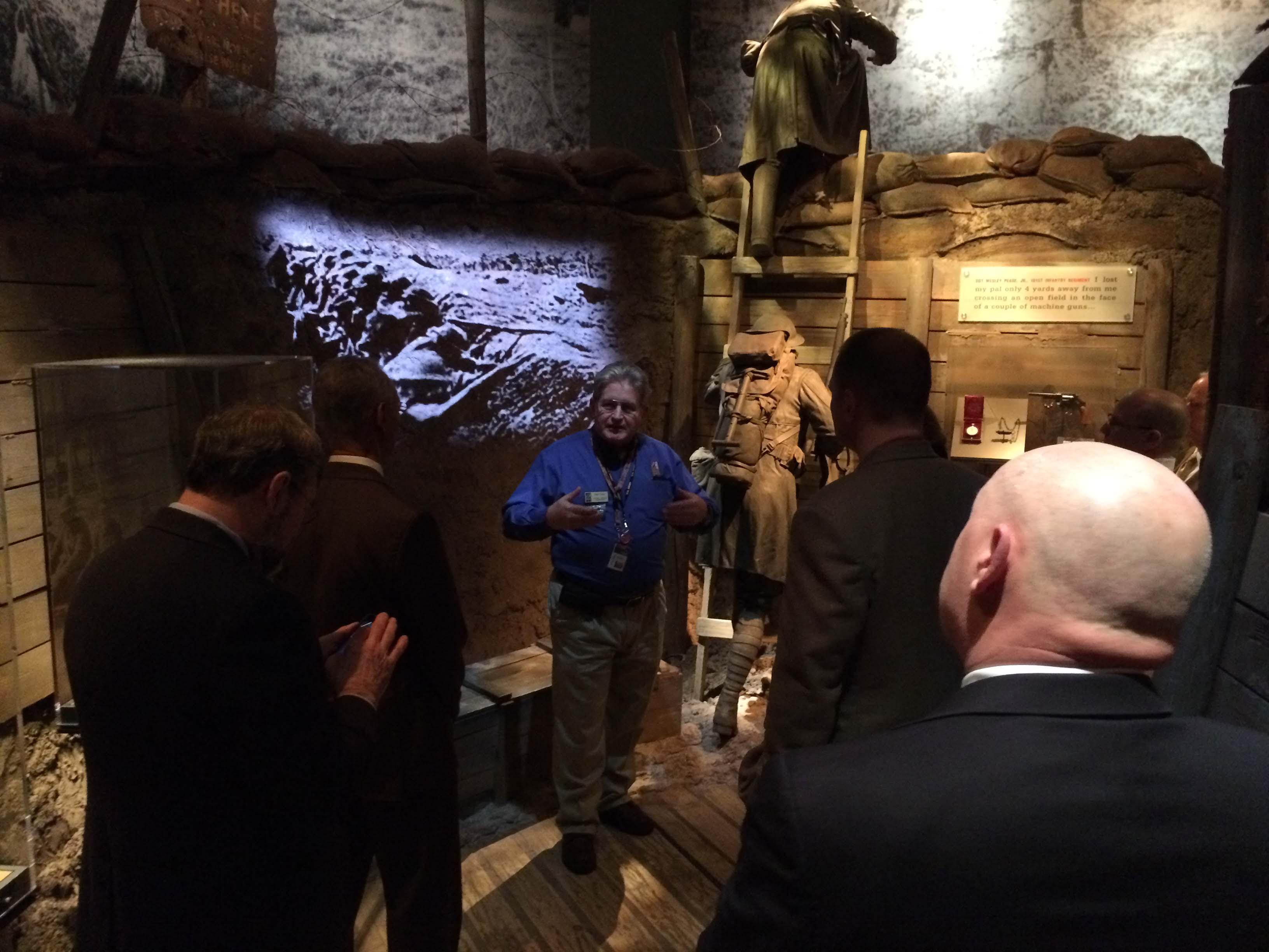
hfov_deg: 61.7
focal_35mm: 29
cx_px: 634
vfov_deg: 48.2
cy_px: 476
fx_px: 1063
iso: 500
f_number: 2.2
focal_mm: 4.15
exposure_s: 1/15
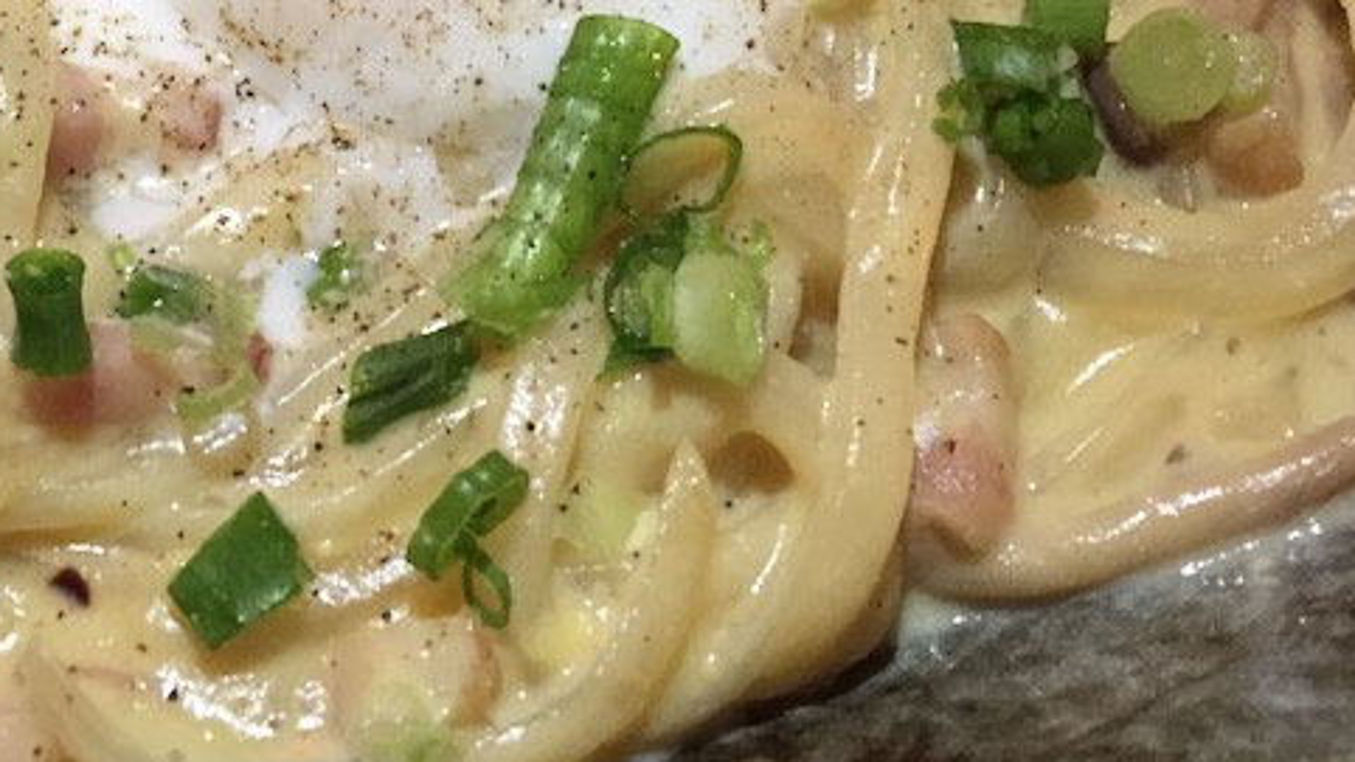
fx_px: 2120
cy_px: -18
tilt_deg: -49.2
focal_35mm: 59
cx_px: 287
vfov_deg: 19.7
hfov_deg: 34.5
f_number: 2.2
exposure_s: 1/15
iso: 320
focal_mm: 4.15
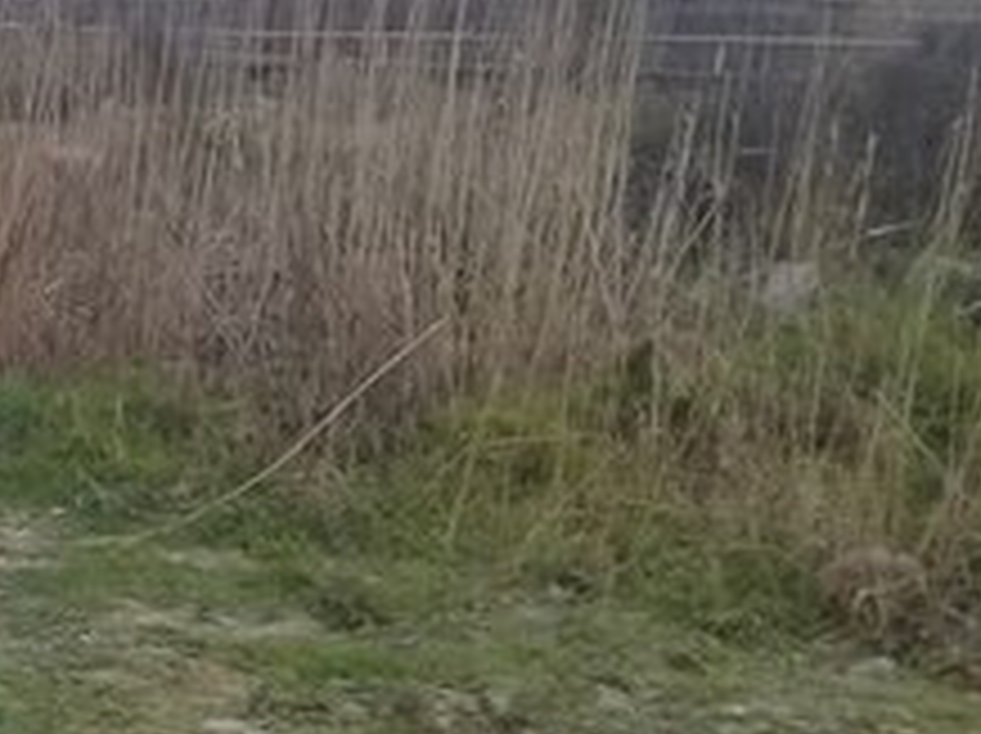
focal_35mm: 94
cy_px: 894
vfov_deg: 15.1
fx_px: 2661
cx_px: -472
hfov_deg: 18.6
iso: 50
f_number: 2.2
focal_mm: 3.3
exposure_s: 1/262
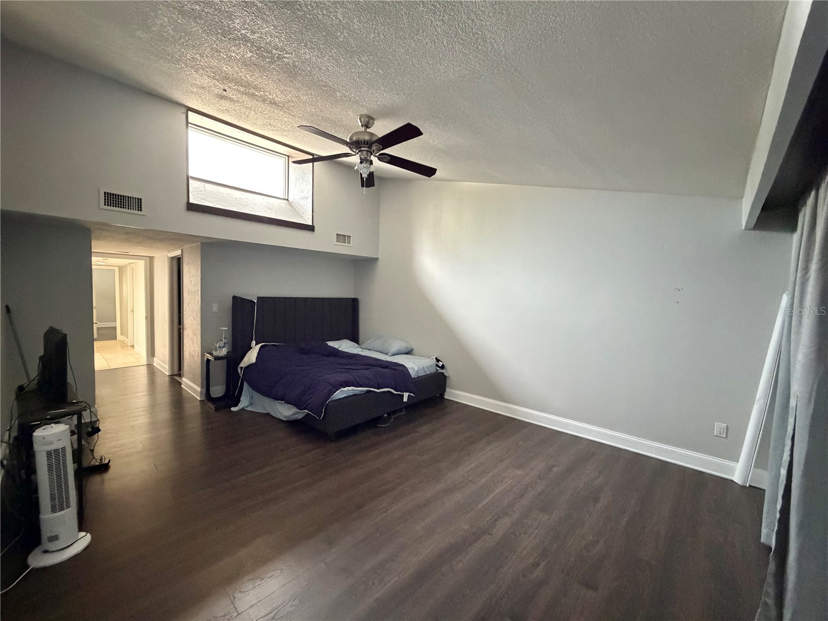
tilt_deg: -3.3
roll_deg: -1.0
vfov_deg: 85.7
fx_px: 335
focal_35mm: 14
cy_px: 310
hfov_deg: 102.1
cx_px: 414
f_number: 2.2
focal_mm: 2.22
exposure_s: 1/60
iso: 1250
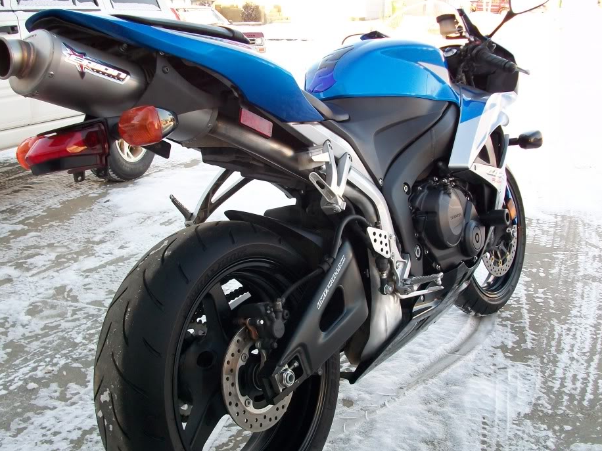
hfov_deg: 49.0
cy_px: 226
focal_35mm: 38
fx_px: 661
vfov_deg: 37.7
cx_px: 291
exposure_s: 1/160
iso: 80
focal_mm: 5.7
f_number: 2.8
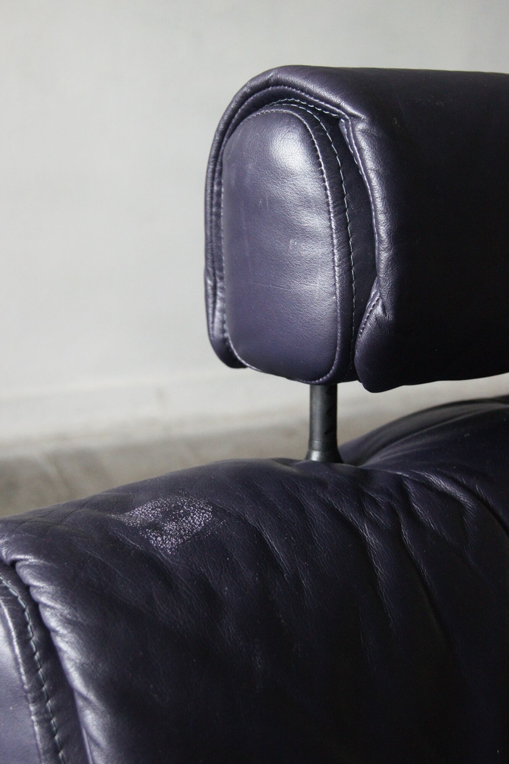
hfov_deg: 25.7
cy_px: 382
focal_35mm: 52
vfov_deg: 37.9
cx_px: 254
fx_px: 1114
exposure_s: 1/80
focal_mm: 35
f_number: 5.6
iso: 400
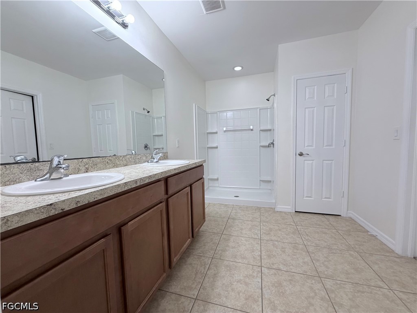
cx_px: 208
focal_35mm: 14
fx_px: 169
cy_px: 156
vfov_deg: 85.7
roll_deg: +0.7
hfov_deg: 102.1
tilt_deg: -3.0
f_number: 2.2
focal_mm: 2.22
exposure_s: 1/120
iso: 200
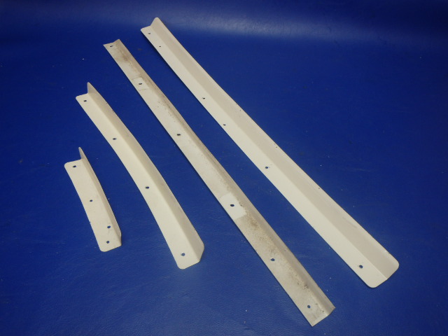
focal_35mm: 28
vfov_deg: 49.7
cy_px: 168
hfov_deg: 63.4
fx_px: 362
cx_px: 224
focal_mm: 5
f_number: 3.9
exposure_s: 1/40
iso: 200
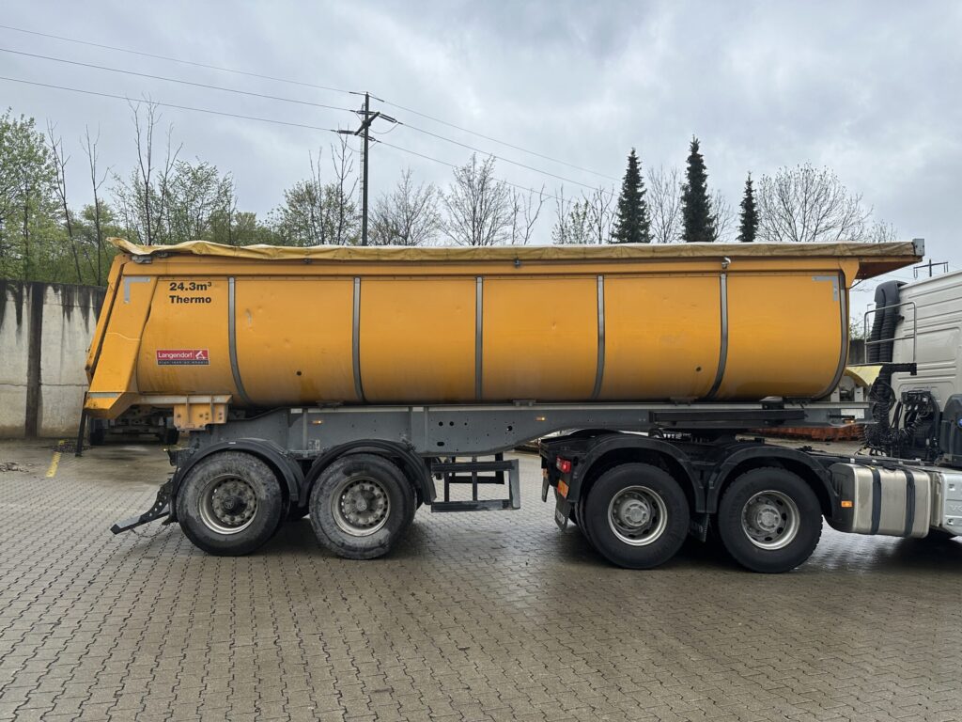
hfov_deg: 71.6
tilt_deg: +4.6
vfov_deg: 56.8
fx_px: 667
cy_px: 361
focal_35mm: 24
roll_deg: -0.6
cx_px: 481
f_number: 1.78
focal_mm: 6.86
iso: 80
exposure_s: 1/1916
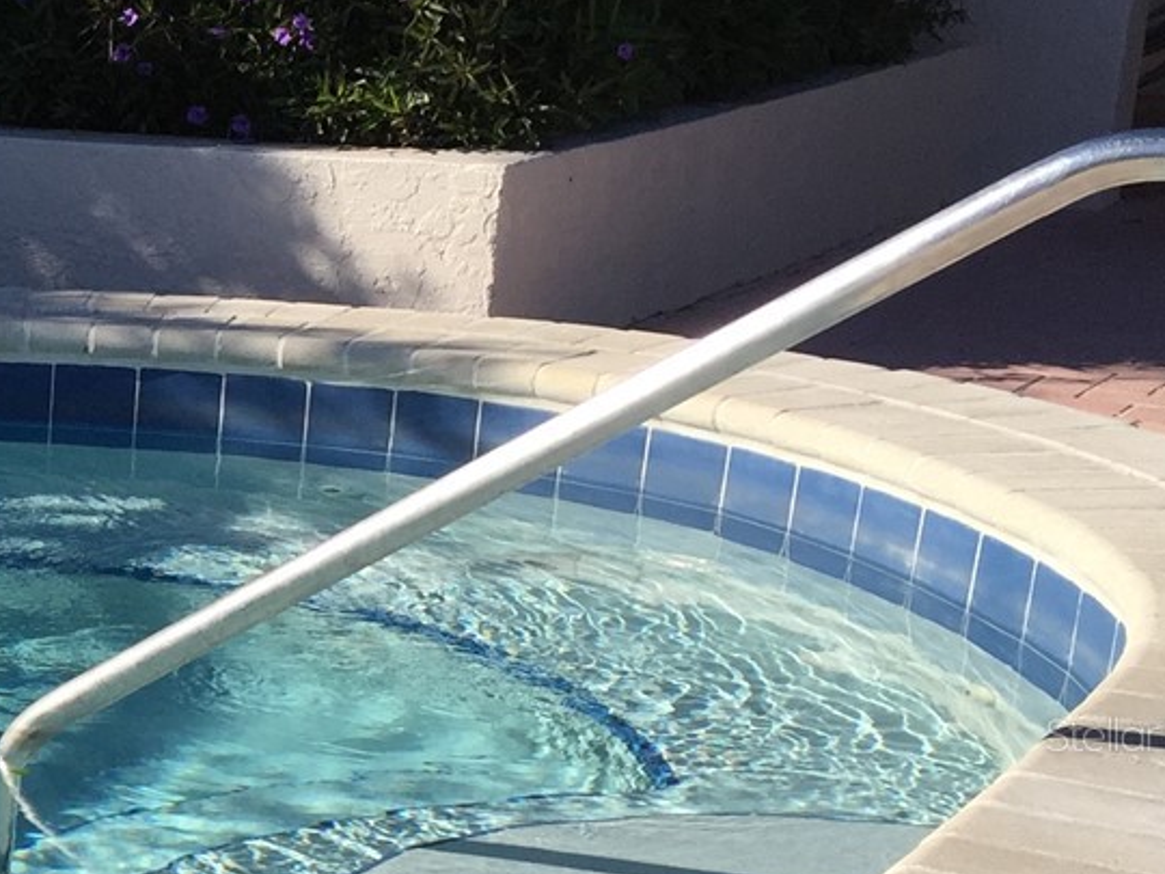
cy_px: 734
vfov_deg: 17.0
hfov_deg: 20.2
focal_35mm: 86
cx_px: -477
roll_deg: +0.0
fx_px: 2894
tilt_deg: -17.0
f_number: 2.2
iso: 32
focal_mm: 4.15
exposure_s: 1/2198
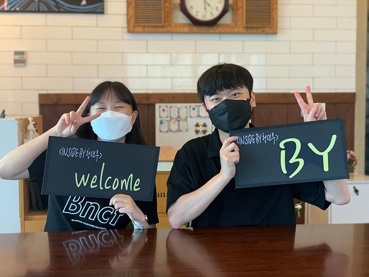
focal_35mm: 52
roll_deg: -0.7
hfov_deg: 36.8
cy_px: 138
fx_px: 554
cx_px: 184
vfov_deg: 28.0
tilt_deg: -1.6
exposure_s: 1/60
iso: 125
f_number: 2.4
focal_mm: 6
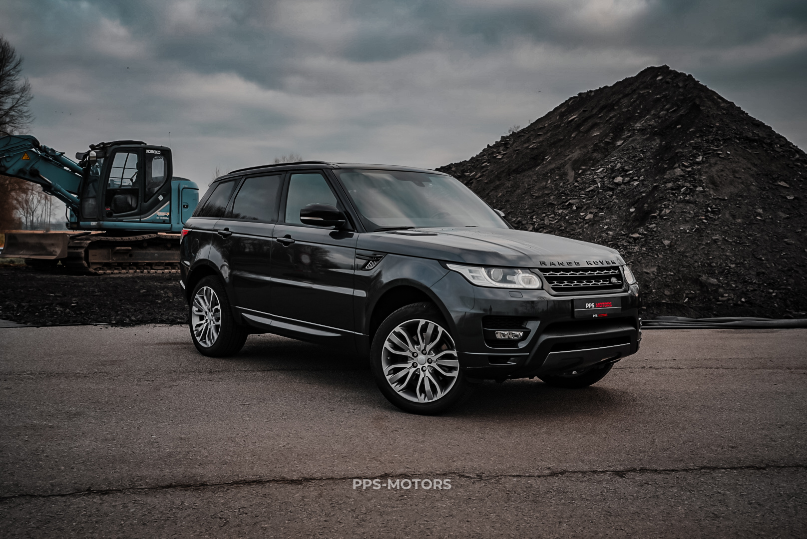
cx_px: 404
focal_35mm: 36
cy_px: 270
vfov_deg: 36.9
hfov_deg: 53.1
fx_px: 808
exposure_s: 1/125
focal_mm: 36
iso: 100
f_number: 5.6
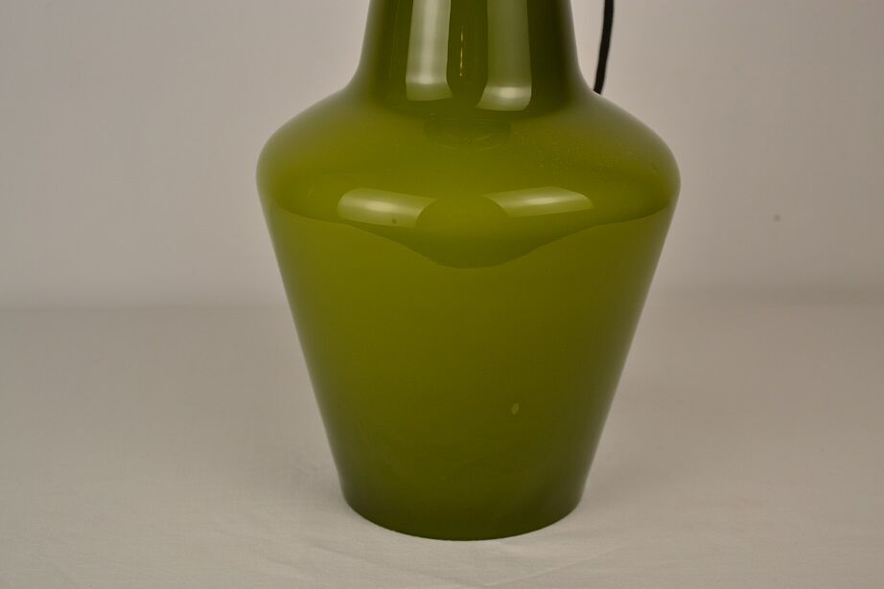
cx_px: 442
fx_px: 1326
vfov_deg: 25.1
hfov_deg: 36.9
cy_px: 294
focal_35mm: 54
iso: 200
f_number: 5.6
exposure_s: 1/125
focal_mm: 36
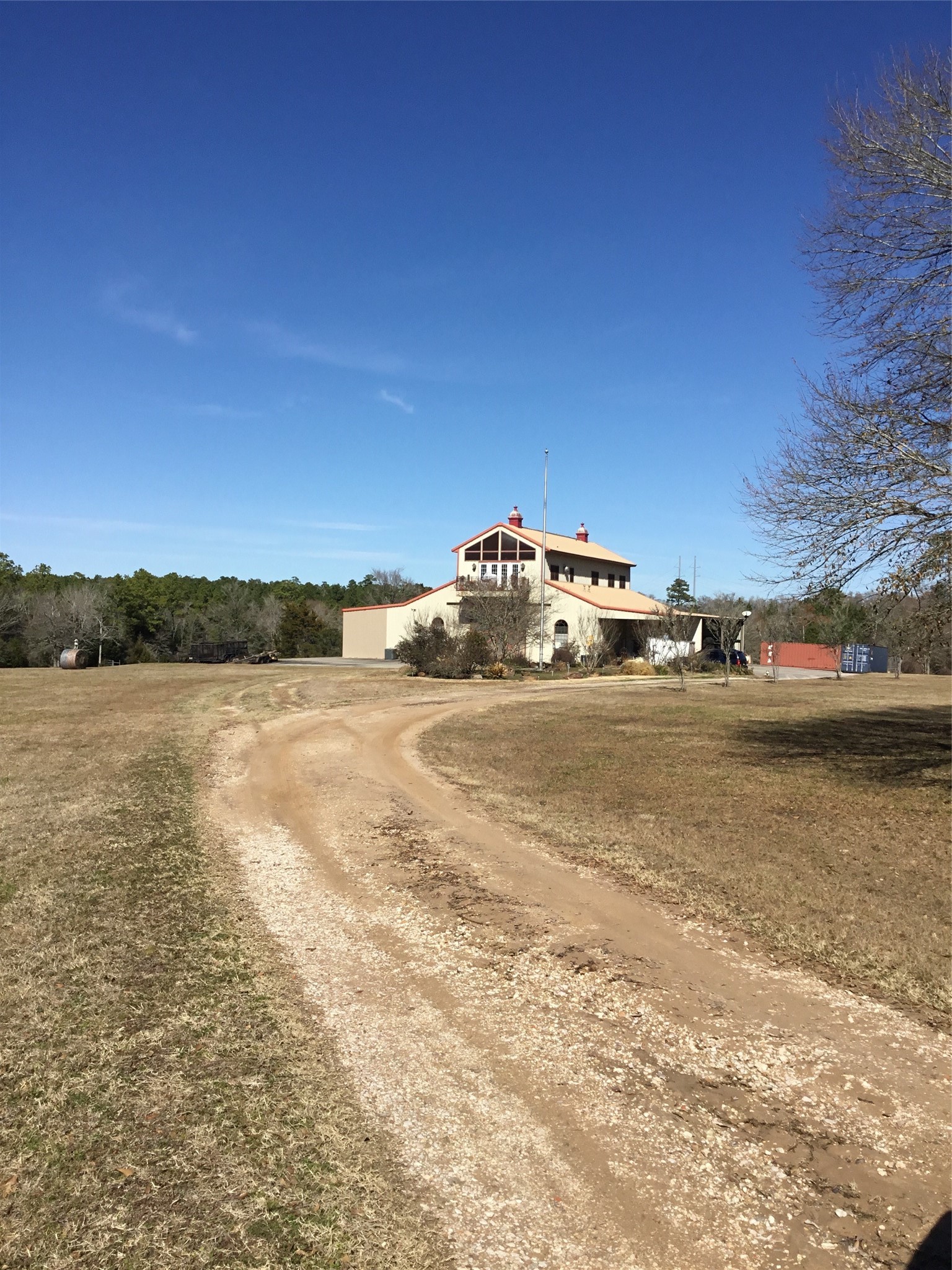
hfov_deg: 45.4
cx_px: 476
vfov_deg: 58.4
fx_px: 1137
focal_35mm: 31
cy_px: 635
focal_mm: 3.3
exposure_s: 1/2146
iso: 25
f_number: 2.4
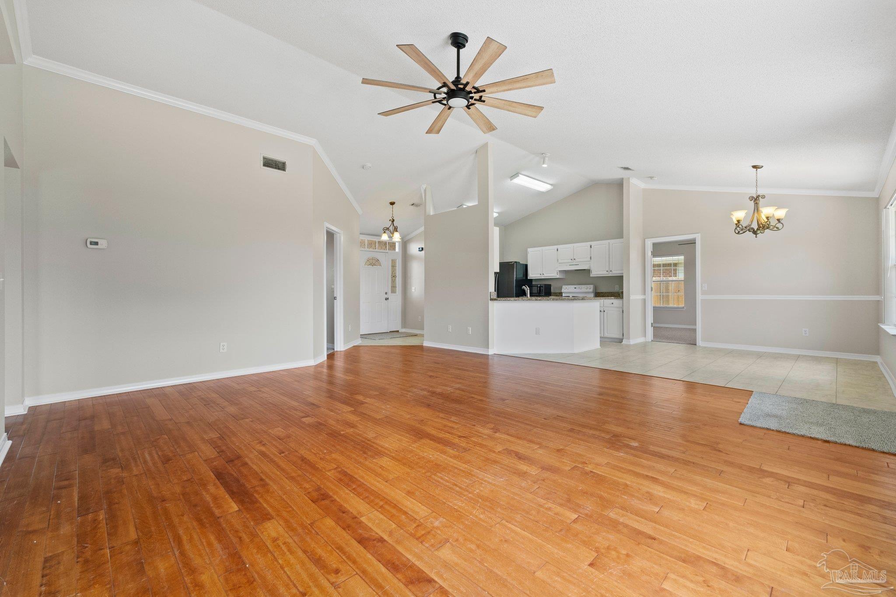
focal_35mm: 15
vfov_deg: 77.3
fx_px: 373
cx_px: 448
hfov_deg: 100.4
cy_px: 298
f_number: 8
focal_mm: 10
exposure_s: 1/3
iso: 400
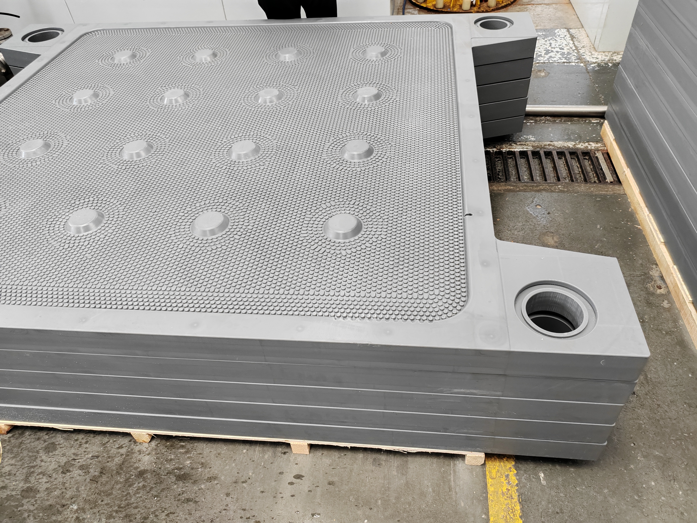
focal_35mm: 27
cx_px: 348
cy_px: 262
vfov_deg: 51.4
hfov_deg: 65.3
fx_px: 544
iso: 2500
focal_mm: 6.14
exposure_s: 1/100
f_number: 1.8
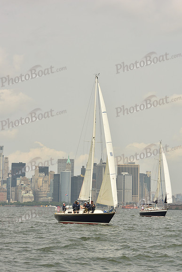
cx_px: 91
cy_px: 136
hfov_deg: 13.4
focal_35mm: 102
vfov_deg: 20.0
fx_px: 773
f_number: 11
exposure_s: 1/640
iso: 250
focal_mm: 102
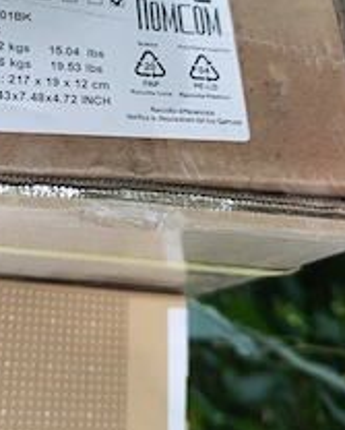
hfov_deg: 34.1
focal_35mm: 43
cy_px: 126
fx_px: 548
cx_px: 81
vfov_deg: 42.0
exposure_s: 1/100
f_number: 1.6
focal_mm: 6.14
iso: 320
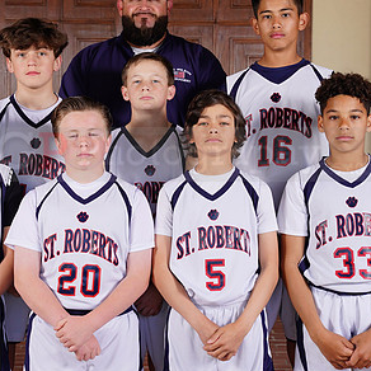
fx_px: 1431
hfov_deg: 14.8
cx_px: 165
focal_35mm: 118
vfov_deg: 14.8
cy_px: 144
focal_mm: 70
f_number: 6.3
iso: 200
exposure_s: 1/200
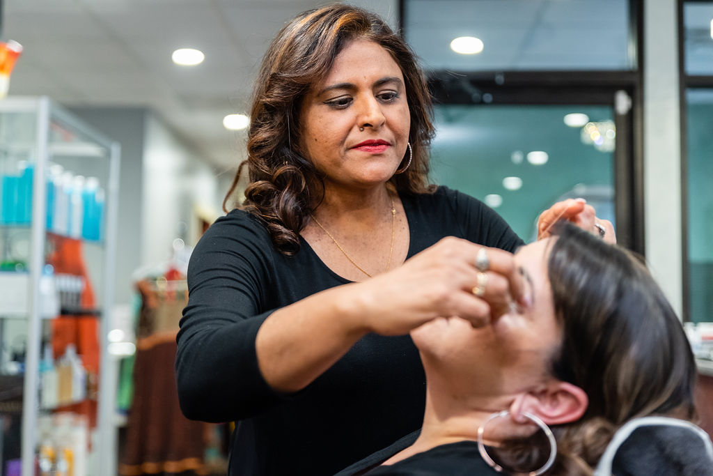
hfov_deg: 39.6
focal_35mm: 50
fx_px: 990
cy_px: 238
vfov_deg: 27.0
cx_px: 356
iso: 1600
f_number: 2.8
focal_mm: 50
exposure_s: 1/200
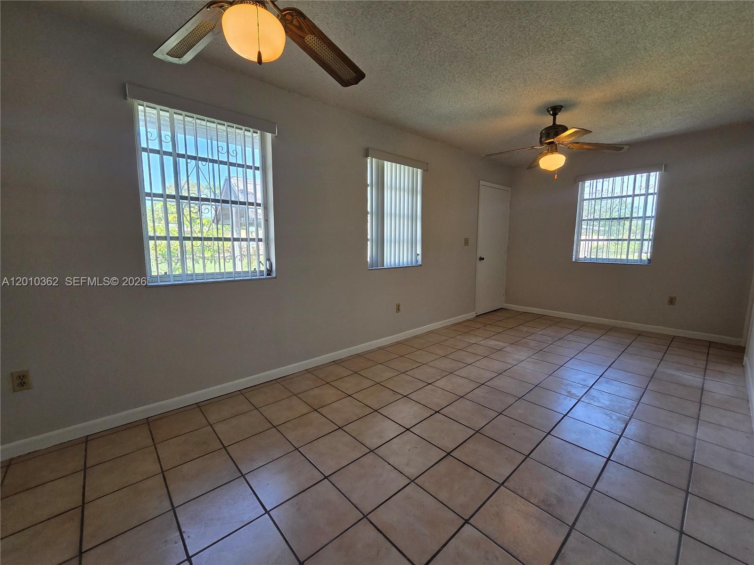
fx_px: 283
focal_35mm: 13
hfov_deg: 106.2
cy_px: 282
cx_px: 377
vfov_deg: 89.9
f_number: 2.2
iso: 200
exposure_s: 1/120
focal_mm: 2.2
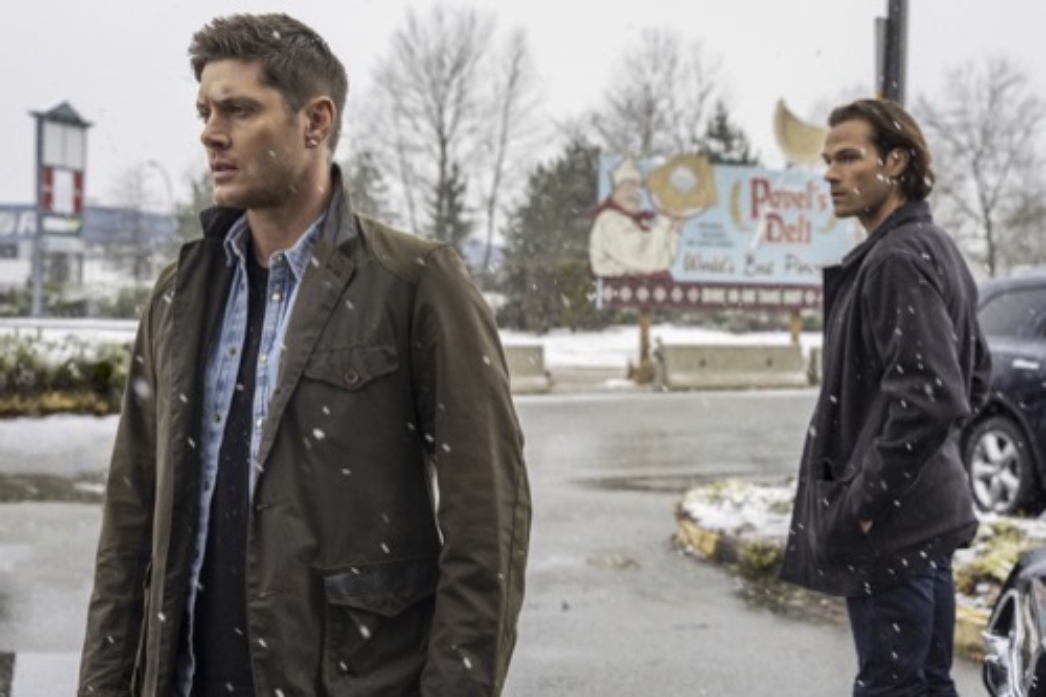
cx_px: 523
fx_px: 1481
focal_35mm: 51
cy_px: 348
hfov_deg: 38.9
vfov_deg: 26.5
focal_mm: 51
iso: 800
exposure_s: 1/250
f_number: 5
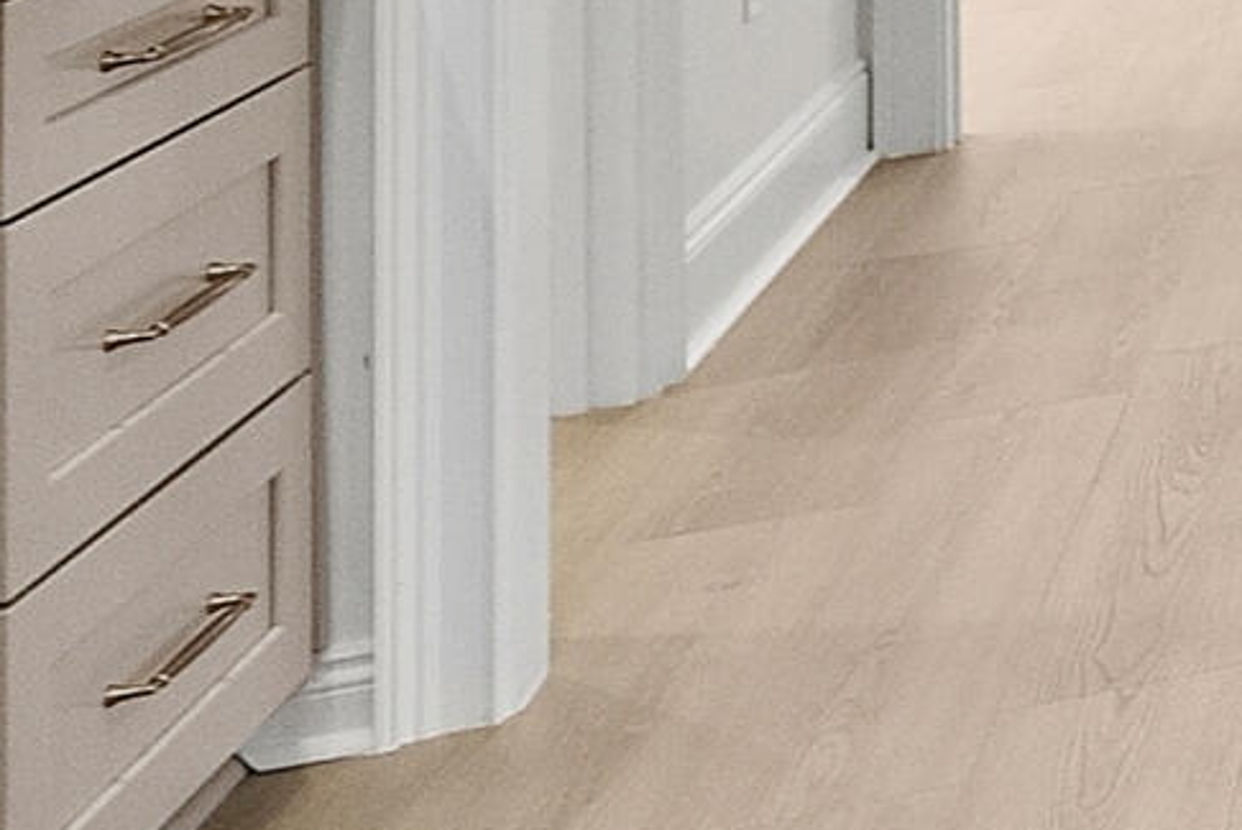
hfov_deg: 13.7
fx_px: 2555
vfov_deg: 16.6
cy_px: -456
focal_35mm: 74
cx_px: 3235
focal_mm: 12
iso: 1000
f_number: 7.1
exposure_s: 1/15
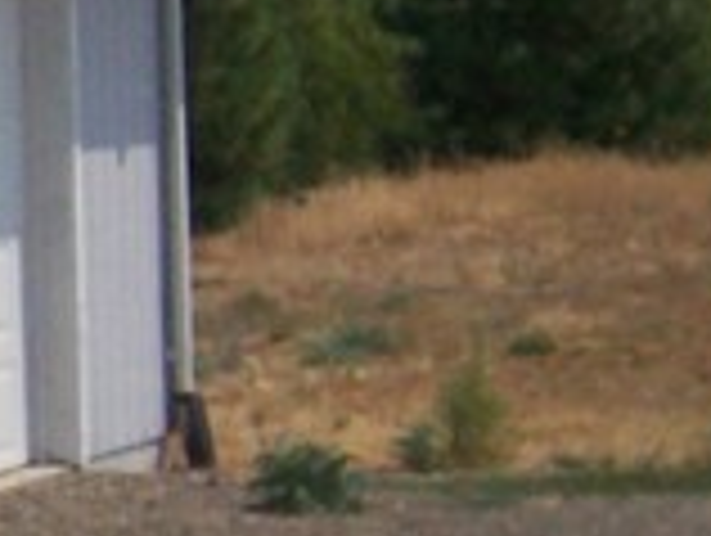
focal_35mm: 233
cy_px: 140
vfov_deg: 6.4
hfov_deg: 7.4
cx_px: -1526
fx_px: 4793
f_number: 4.5
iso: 100
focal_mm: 5.9
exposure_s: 1/1209
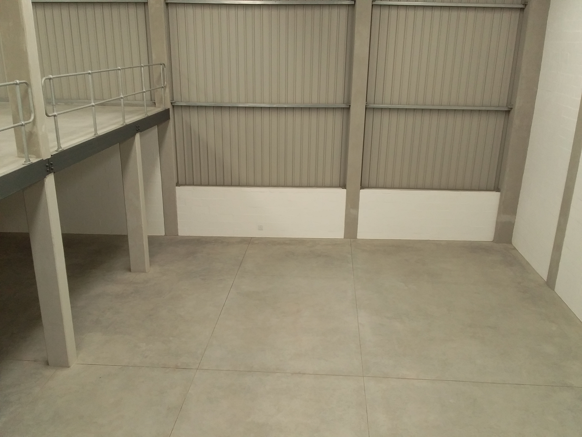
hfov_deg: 58.4
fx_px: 521
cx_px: 291
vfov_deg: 45.4
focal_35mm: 31
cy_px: 218
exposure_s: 1/120
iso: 50
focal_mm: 3.3
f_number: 2.2
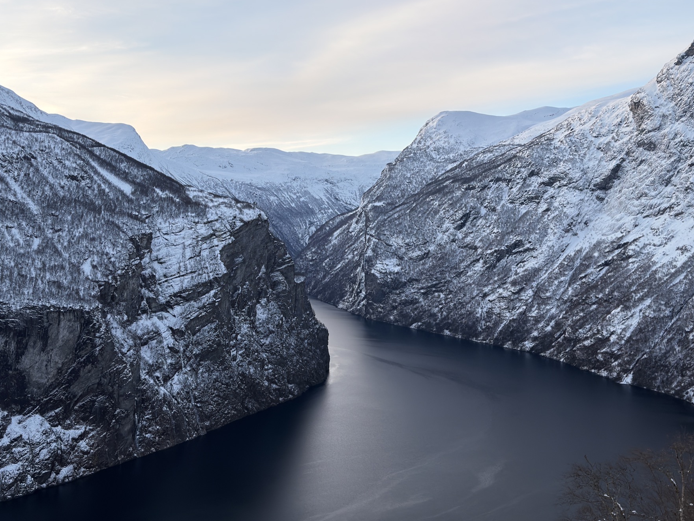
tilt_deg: -3.8
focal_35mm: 43
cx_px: 348
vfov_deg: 33.6
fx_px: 862
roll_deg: -0.6
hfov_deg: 43.8
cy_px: 257
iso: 64
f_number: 1.78
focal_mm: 6.76
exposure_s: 1/1339
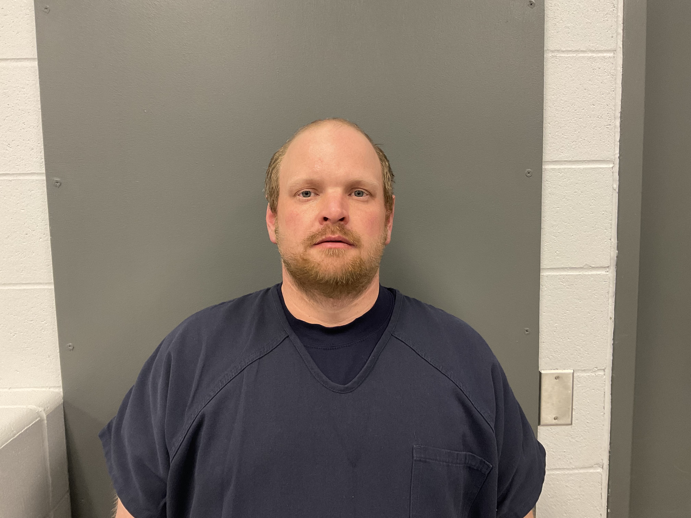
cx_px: 346
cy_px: 259
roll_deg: -0.6
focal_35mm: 29
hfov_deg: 61.7
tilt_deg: -7.6
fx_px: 579
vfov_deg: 48.2
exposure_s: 1/60
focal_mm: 3
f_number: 1.8
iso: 125
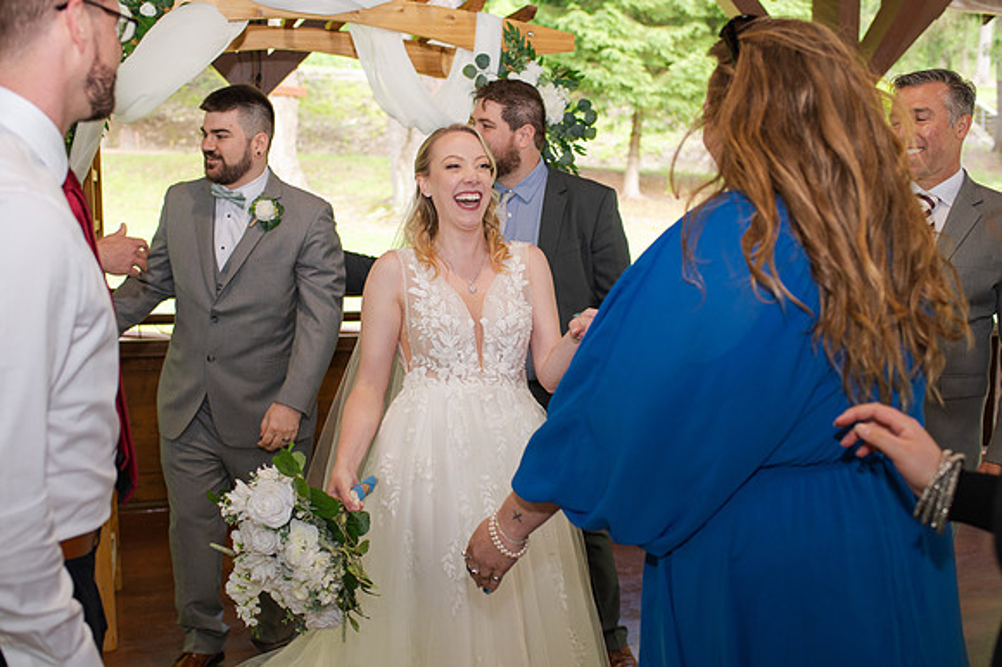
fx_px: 1085
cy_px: 358
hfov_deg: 49.6
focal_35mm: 39
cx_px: 498
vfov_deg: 34.1
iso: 800
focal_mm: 35
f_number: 3.2
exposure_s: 1/200
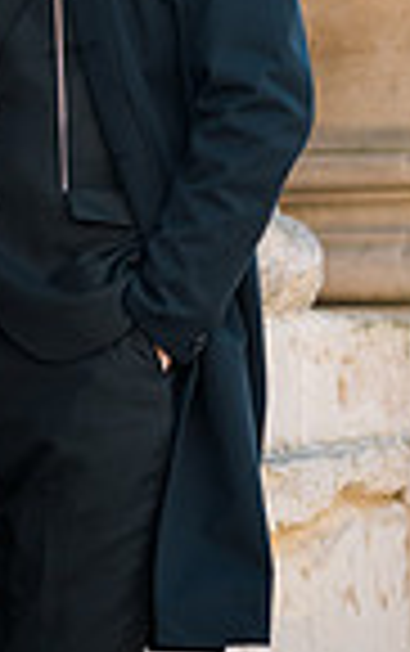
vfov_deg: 11.0
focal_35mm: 190
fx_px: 3387
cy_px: 117
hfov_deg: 6.9
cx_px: -113
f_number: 2.8
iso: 200
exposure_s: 1/640
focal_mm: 40
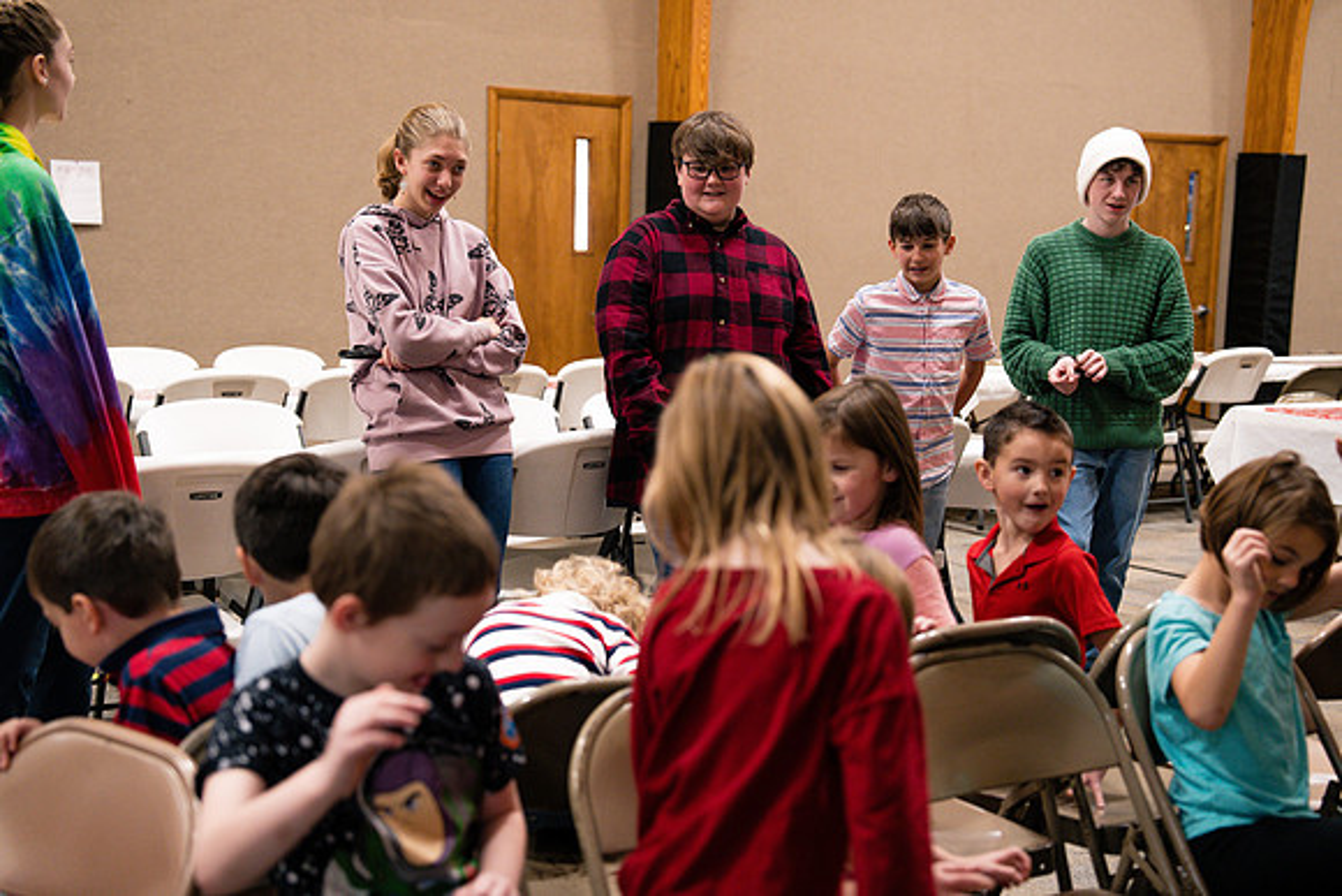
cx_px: 671
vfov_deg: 26.5
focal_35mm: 51
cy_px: 448
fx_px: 1902
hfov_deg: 38.9
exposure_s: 1/250
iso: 1000
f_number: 2.8
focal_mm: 51
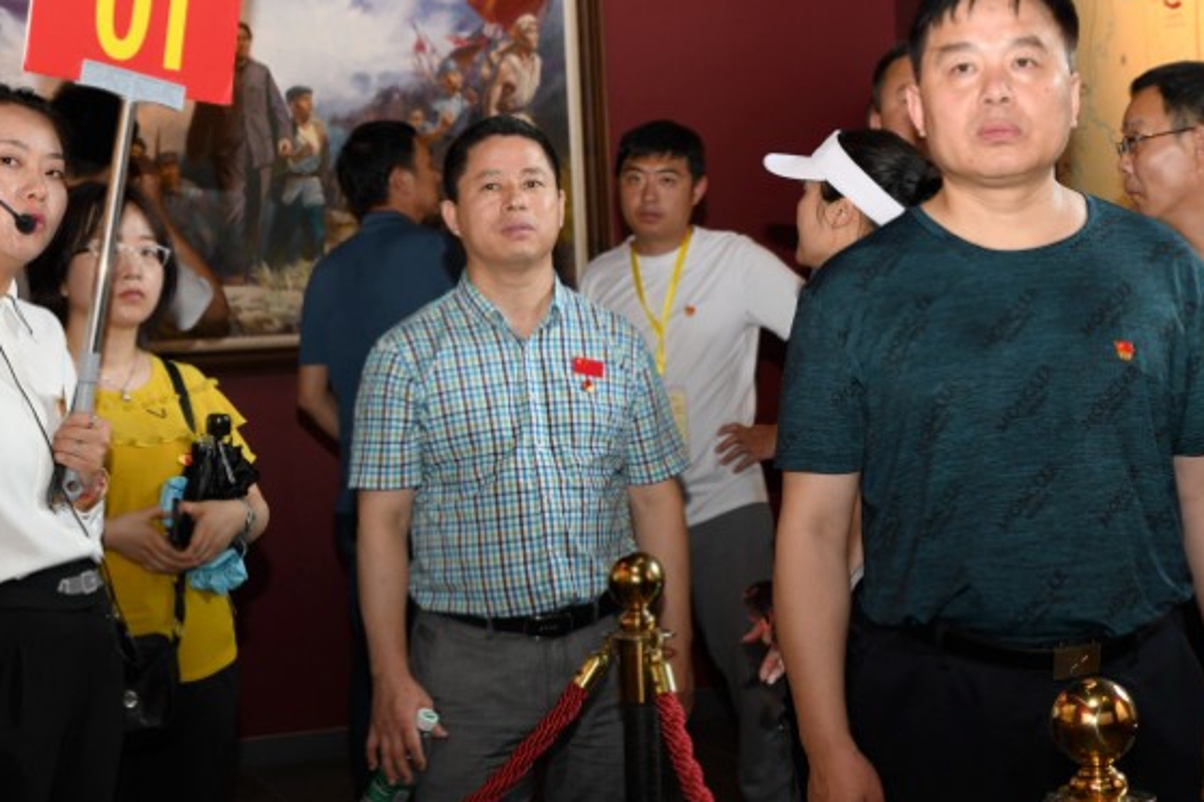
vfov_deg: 15.5
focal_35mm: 88
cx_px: 812
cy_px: 442
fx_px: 2941
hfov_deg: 23.0
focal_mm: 48
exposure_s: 1/60
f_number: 5.6
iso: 320
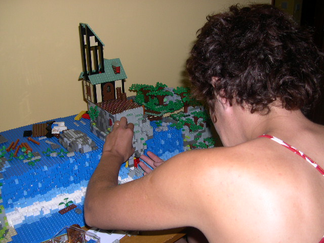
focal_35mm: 38
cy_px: 122
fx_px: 356
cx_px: 162
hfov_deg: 49.0
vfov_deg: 37.7
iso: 100
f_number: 2.8
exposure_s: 1/60
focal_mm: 8
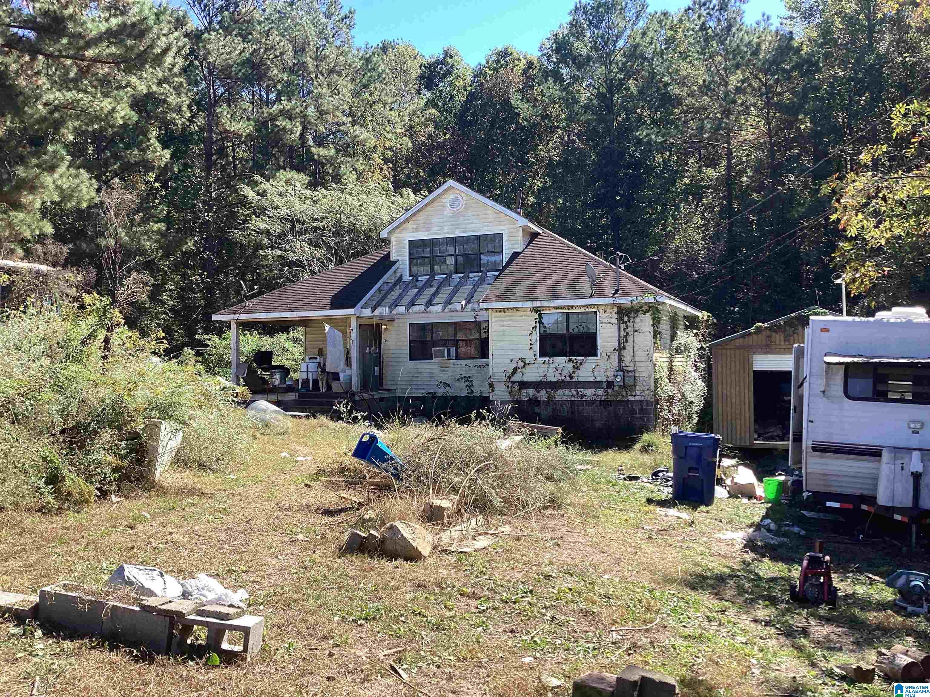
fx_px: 833
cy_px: 348
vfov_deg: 45.4
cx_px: 465
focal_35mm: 31
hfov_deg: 58.4
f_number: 2.4
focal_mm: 3.3
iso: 25
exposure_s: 1/399
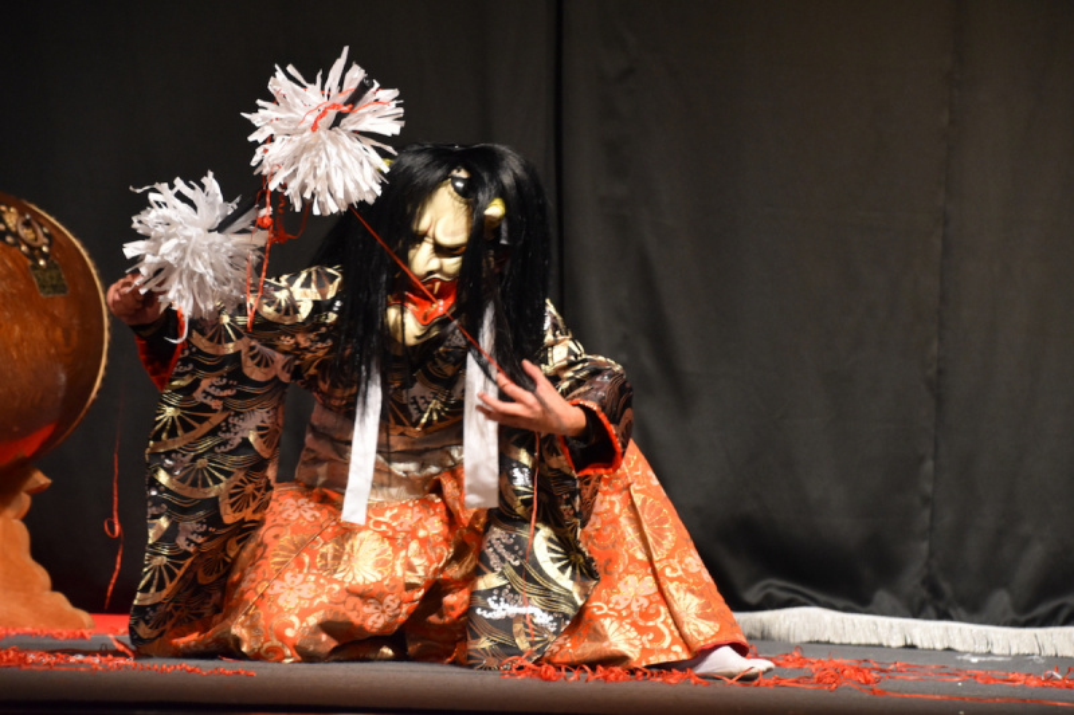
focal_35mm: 158
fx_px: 4697
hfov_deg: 13.0
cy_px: 358
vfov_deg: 8.7
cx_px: 537
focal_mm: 105
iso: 1100
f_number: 5.6
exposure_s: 1/60
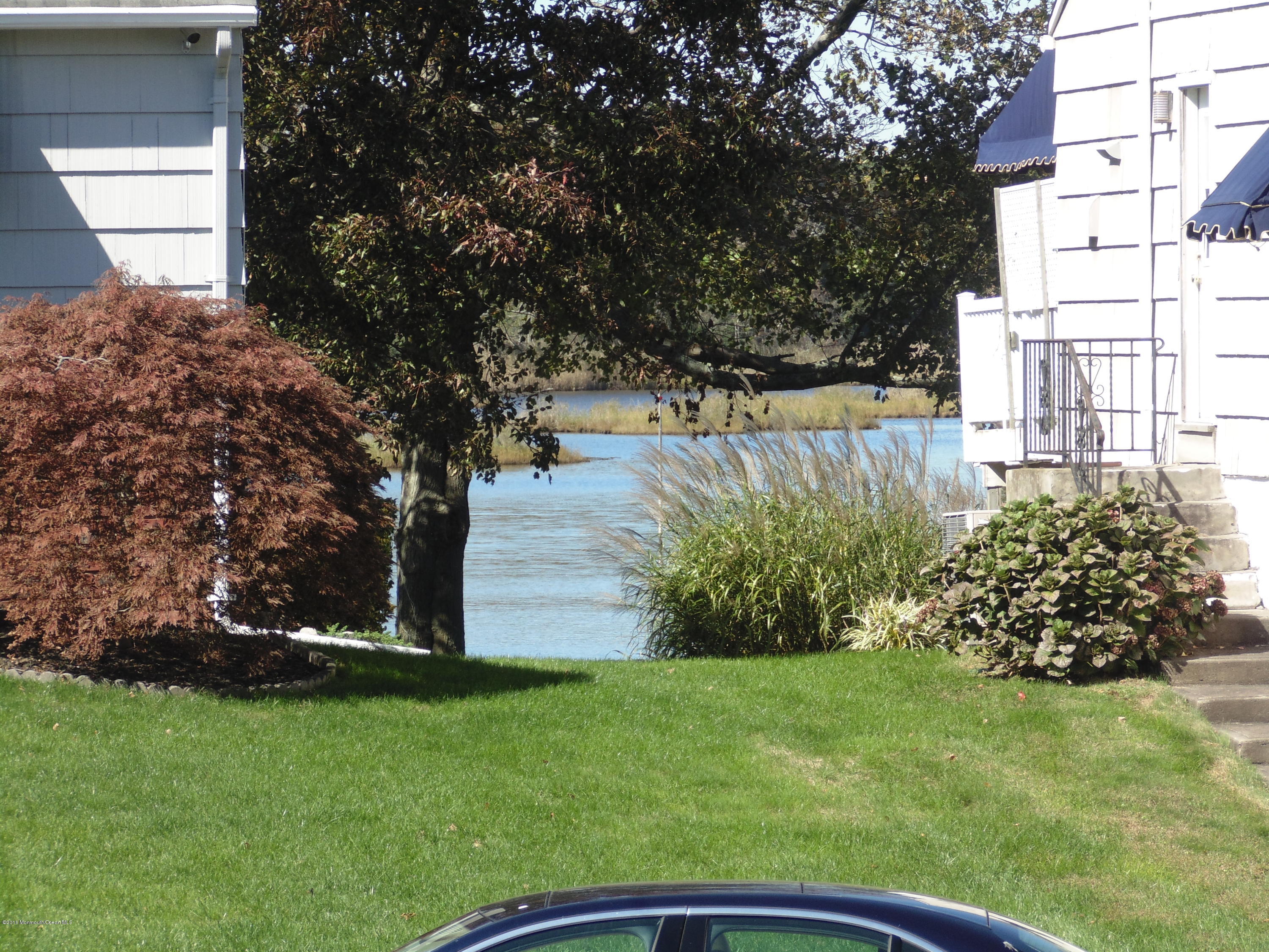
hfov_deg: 8.4
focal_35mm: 236
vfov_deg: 6.3
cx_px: 634
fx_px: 8652
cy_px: 476
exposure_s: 1/200
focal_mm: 42.3
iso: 80
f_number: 5.6
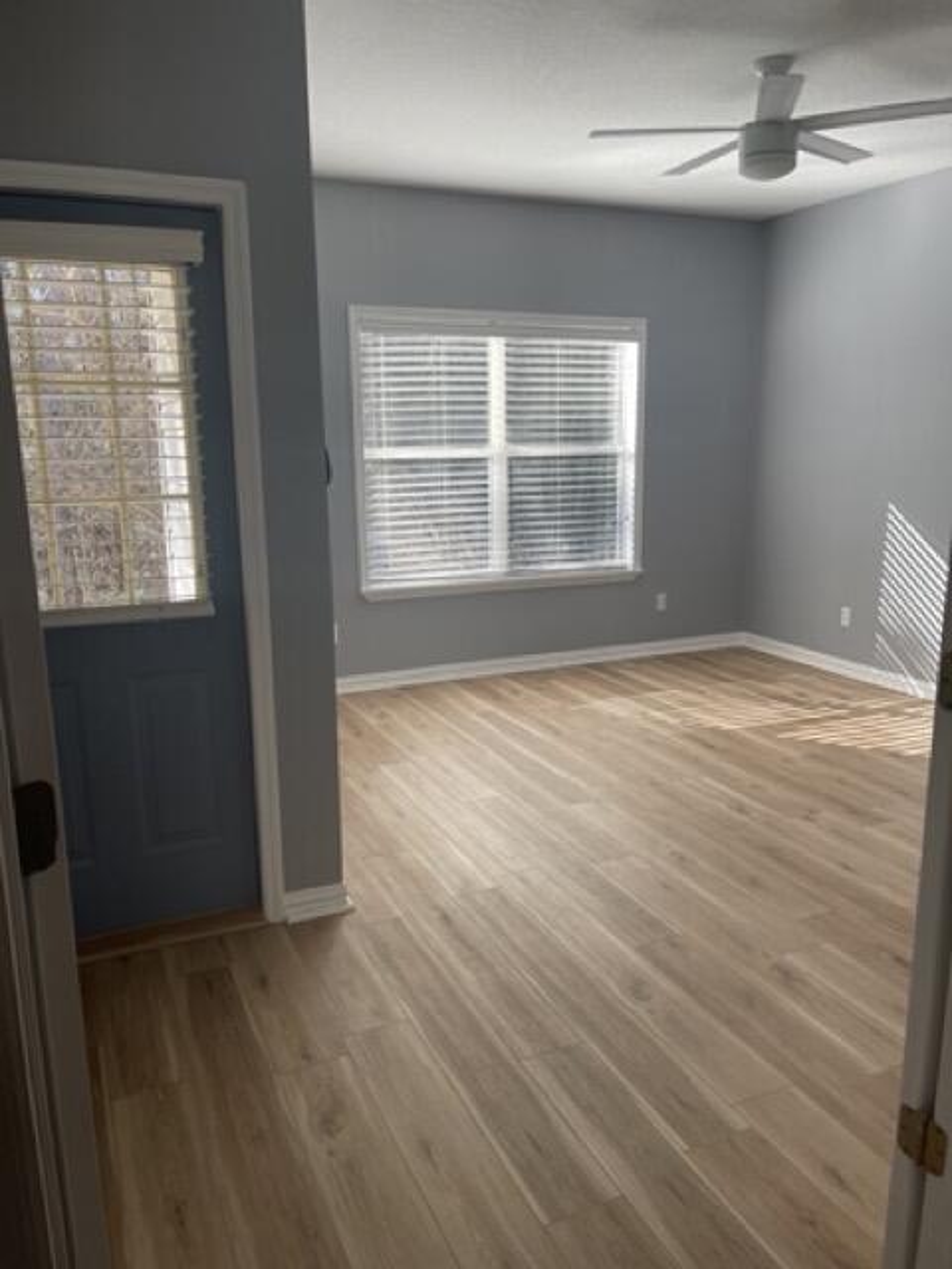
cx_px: 476
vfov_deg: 67.3
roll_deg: -1.1
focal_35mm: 26
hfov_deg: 53.1
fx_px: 953
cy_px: 634
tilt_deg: -11.6
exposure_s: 1/133
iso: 32
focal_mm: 5.1
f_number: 1.6
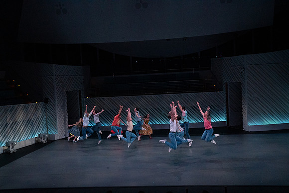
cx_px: 144
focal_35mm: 38
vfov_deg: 35.1
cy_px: 96
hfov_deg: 50.7
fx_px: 305
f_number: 13
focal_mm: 38
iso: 20000
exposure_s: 1/400
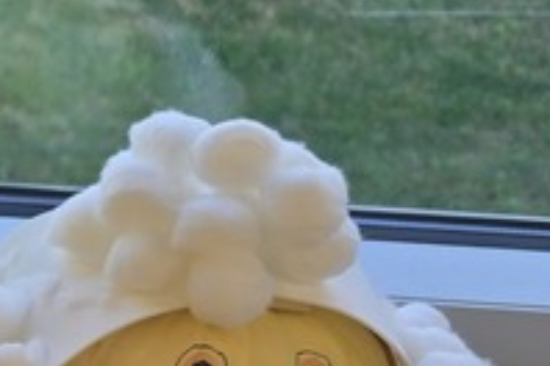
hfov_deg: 12.9
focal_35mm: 124
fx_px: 1894
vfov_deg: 11.0
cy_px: 308
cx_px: -747
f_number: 1.7
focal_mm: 6.3
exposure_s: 1/120
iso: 25
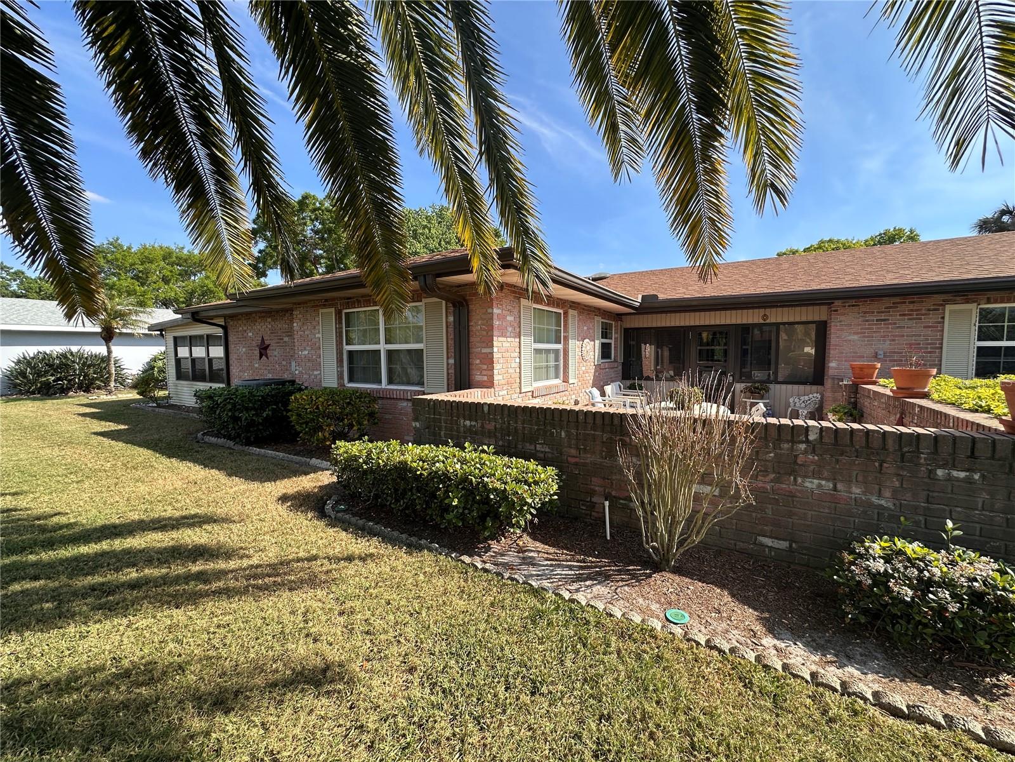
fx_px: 411
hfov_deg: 102.1
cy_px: 381
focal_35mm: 14
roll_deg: -0.2
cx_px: 508
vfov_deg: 85.7
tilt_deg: -3.6
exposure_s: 1/575
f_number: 2.2
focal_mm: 2.22
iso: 40
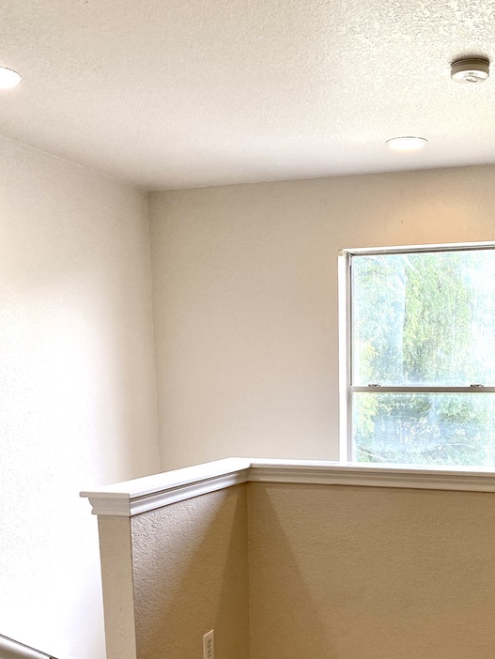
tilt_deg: -8.1
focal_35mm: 40
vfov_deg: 45.3
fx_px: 762
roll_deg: +0.2
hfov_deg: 35.3
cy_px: 488
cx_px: 360
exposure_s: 1/120
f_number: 1.8
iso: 100
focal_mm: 4.25
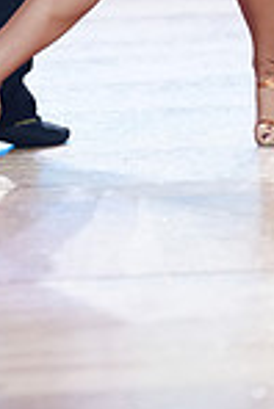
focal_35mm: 399
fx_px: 4544
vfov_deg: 5.1
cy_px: -329
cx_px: 123
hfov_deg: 3.5
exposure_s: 1/500
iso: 2000
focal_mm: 102
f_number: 2.8
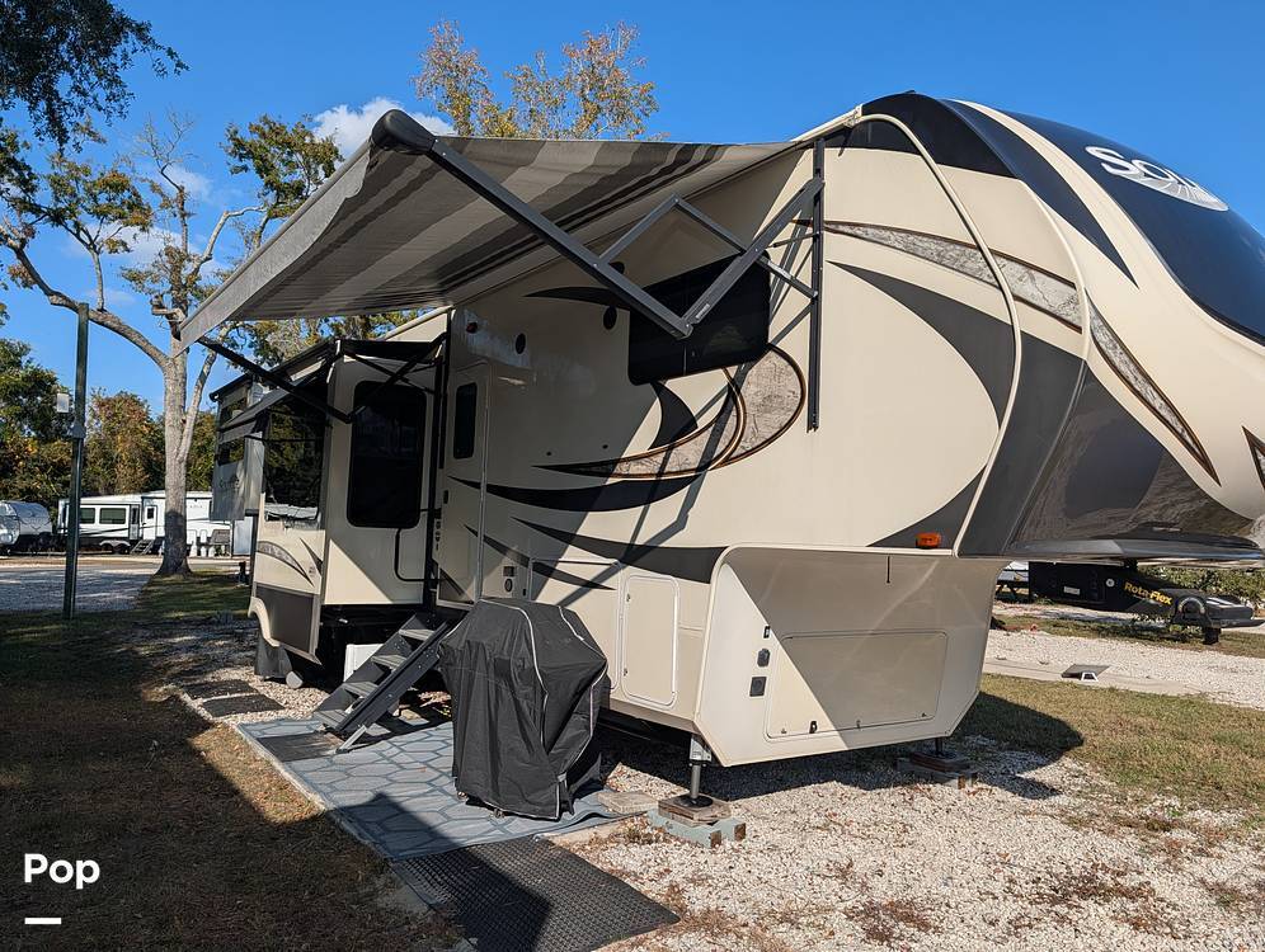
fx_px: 878
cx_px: 632
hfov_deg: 71.5
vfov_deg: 56.9
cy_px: 476
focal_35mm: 24
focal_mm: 6.9
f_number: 1.68
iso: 19
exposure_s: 1/1610
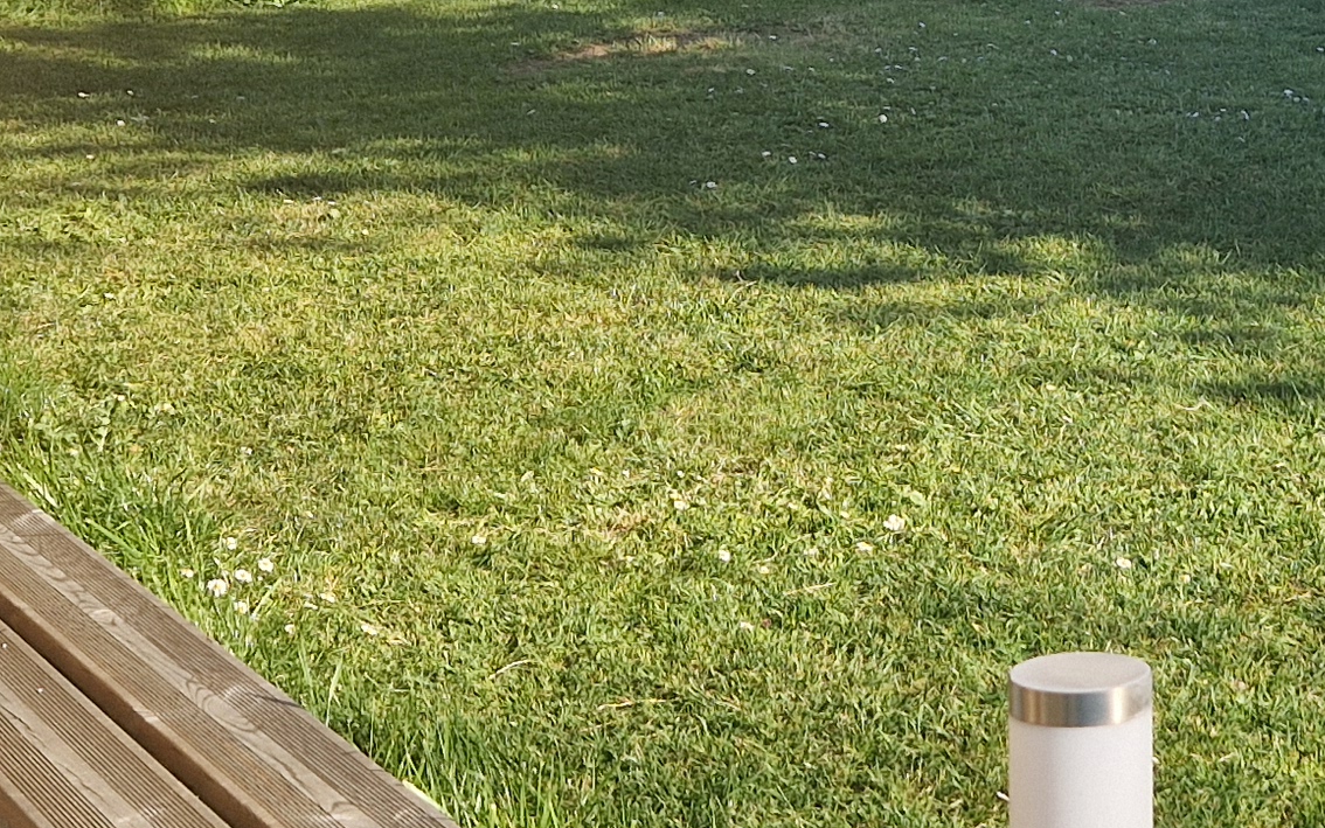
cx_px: 1421
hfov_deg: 22.8
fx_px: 3106
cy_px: 126
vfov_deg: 15.1
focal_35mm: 86
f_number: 1.8
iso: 50
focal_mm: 5.4
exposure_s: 1/730
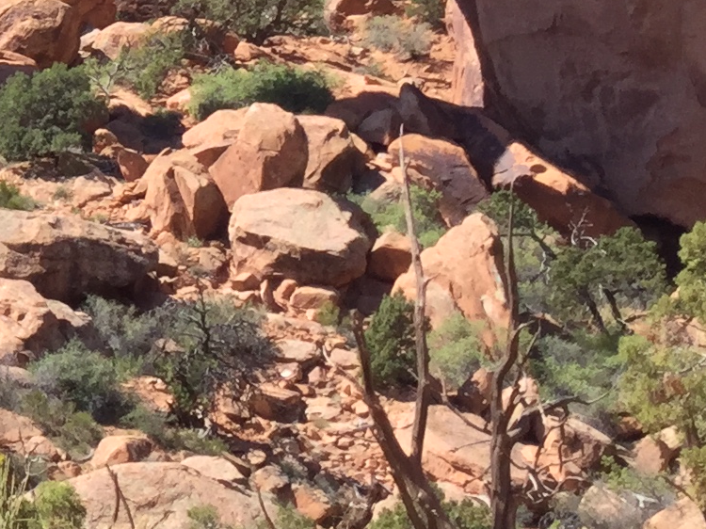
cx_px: -578
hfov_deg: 13.1
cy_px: -106
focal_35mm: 135
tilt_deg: +18.9
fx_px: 2752
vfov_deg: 10.8
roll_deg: +2.2
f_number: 2.4
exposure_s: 1/741
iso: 25
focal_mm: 3.3
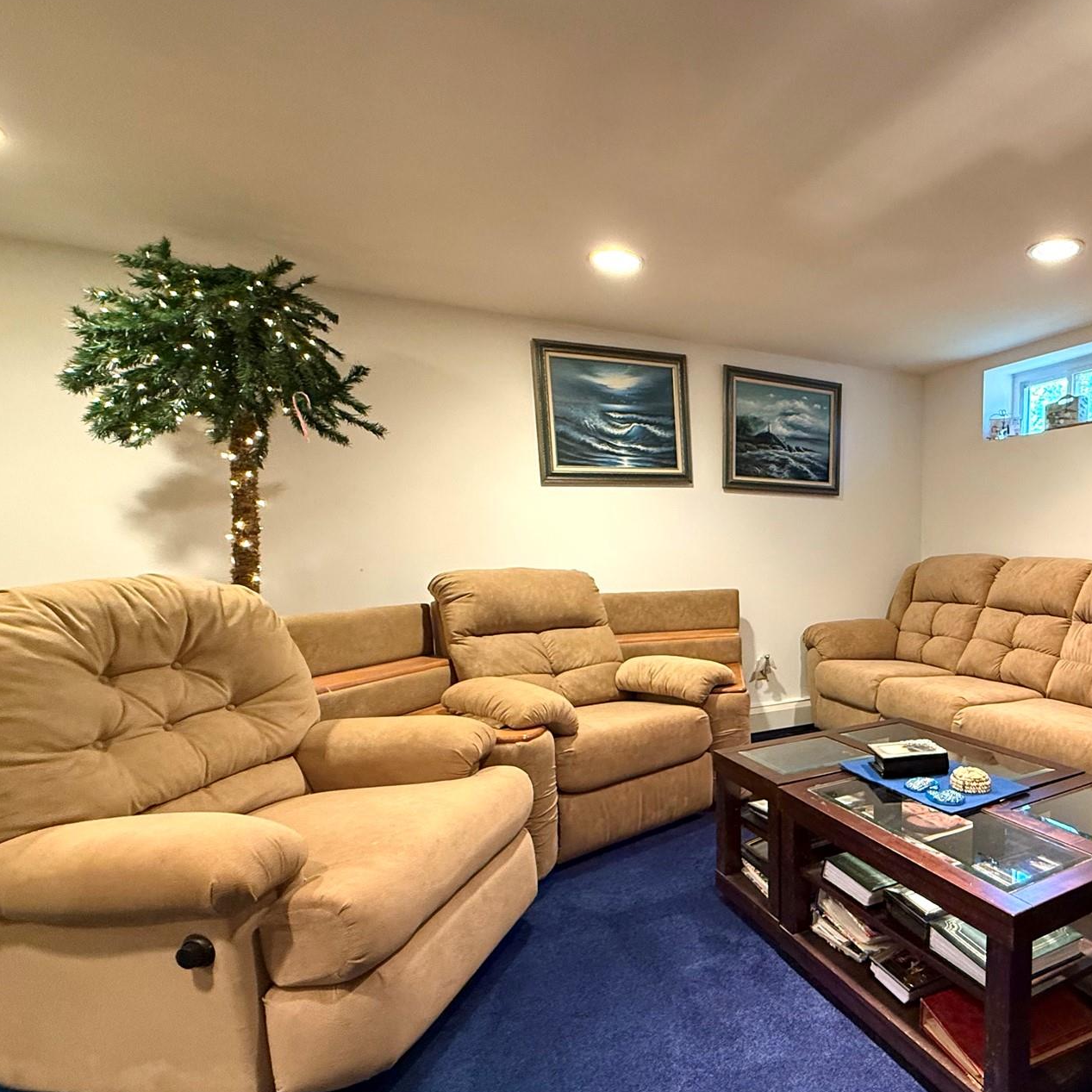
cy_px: 608
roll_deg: +0.3
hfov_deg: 70.2
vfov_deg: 74.6
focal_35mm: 20
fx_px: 714
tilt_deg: -5.2
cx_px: 810
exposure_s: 1/60
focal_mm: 2.22
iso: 400
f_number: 2.2
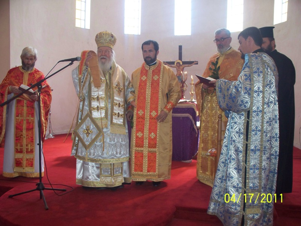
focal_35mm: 36
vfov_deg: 39.7
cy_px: 113
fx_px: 313
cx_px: 150
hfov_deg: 51.4
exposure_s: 1/60
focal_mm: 7.54
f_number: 2.8
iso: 200
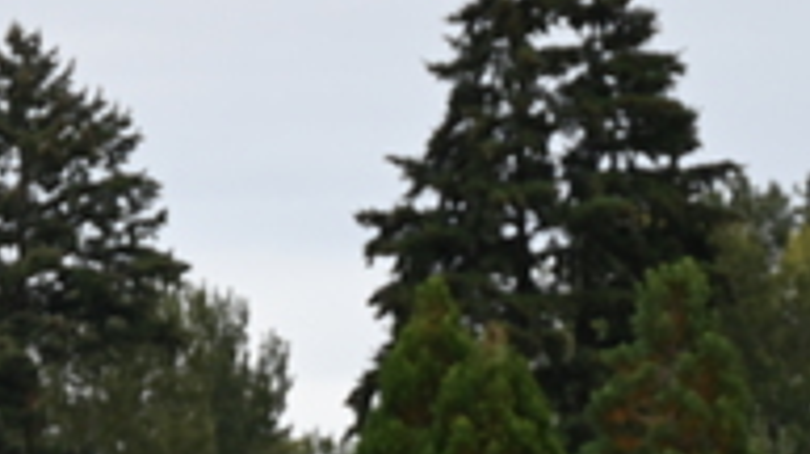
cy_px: 683
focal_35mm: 419
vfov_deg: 2.9
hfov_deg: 5.2
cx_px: 235
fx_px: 8988
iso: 640
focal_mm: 140
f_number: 6.3
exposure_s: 1/250
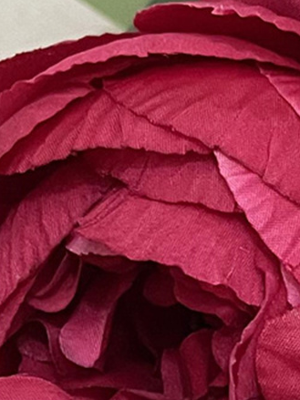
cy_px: 533
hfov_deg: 9.0
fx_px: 1827
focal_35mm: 158
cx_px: 506
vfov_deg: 12.1
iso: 320
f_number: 1.6
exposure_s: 1/60
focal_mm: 5.1
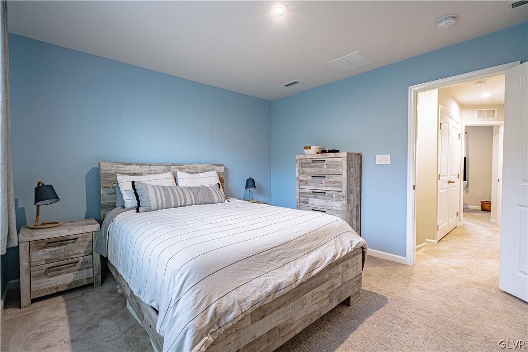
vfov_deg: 73.7
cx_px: 264
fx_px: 235
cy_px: 176
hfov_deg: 96.7
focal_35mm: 16
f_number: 5
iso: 640
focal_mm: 16
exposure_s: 1/200
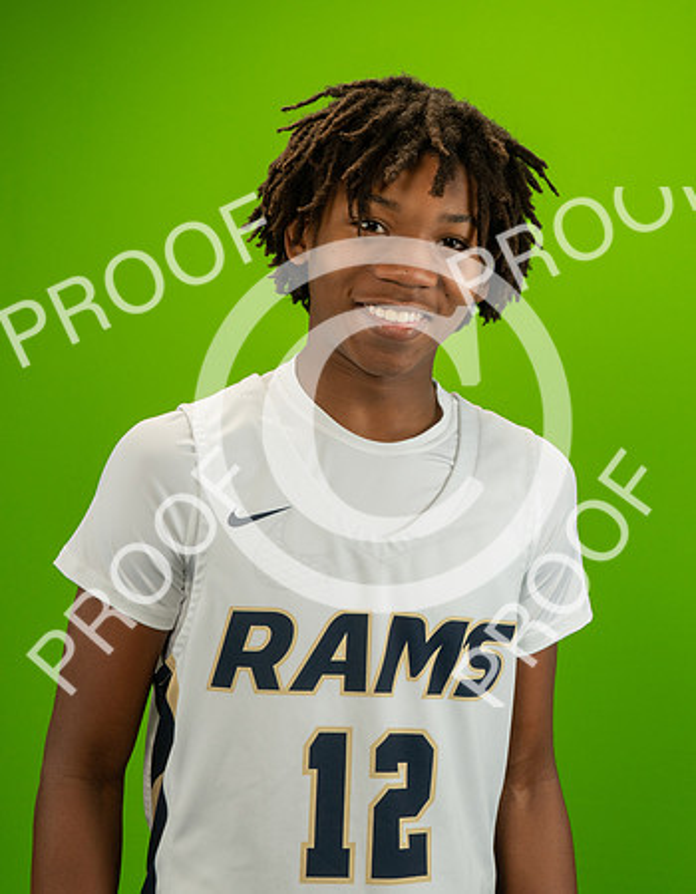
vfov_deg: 23.5
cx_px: 427
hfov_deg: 18.3
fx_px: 2152
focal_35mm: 82
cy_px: 426
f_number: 18
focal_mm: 53
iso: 800
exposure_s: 1/60
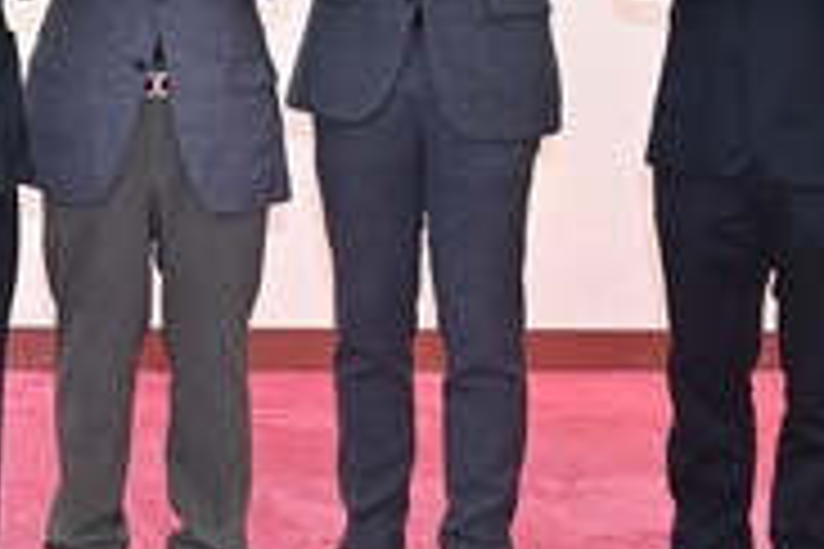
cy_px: -70
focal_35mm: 134
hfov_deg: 14.1
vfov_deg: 10.1
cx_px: -513
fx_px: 3067
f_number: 5
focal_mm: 35
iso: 800
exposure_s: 1/250
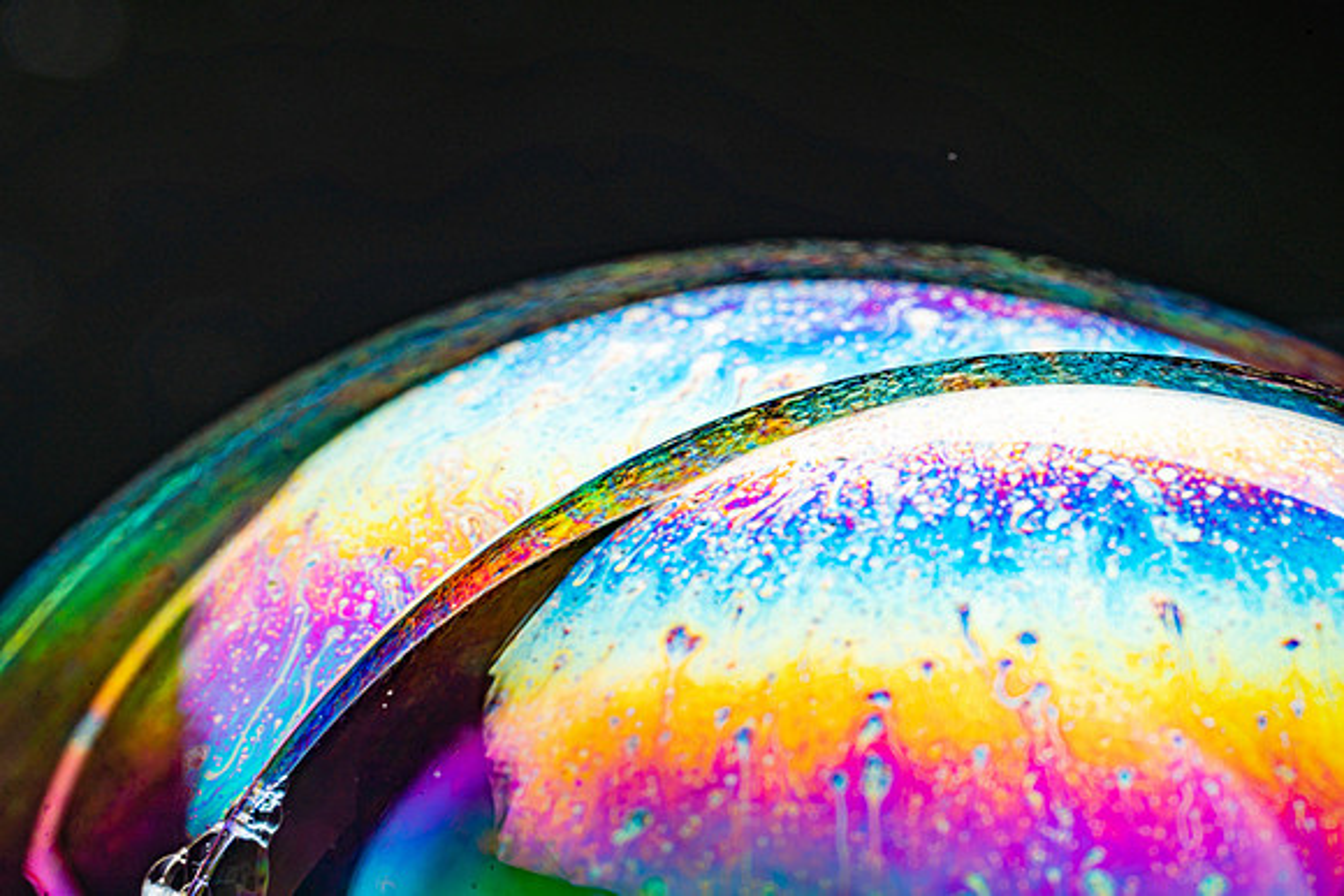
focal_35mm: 90
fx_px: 3361
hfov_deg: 22.6
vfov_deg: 15.2
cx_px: 672
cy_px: 448
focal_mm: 90
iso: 100
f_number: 22
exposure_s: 1/50
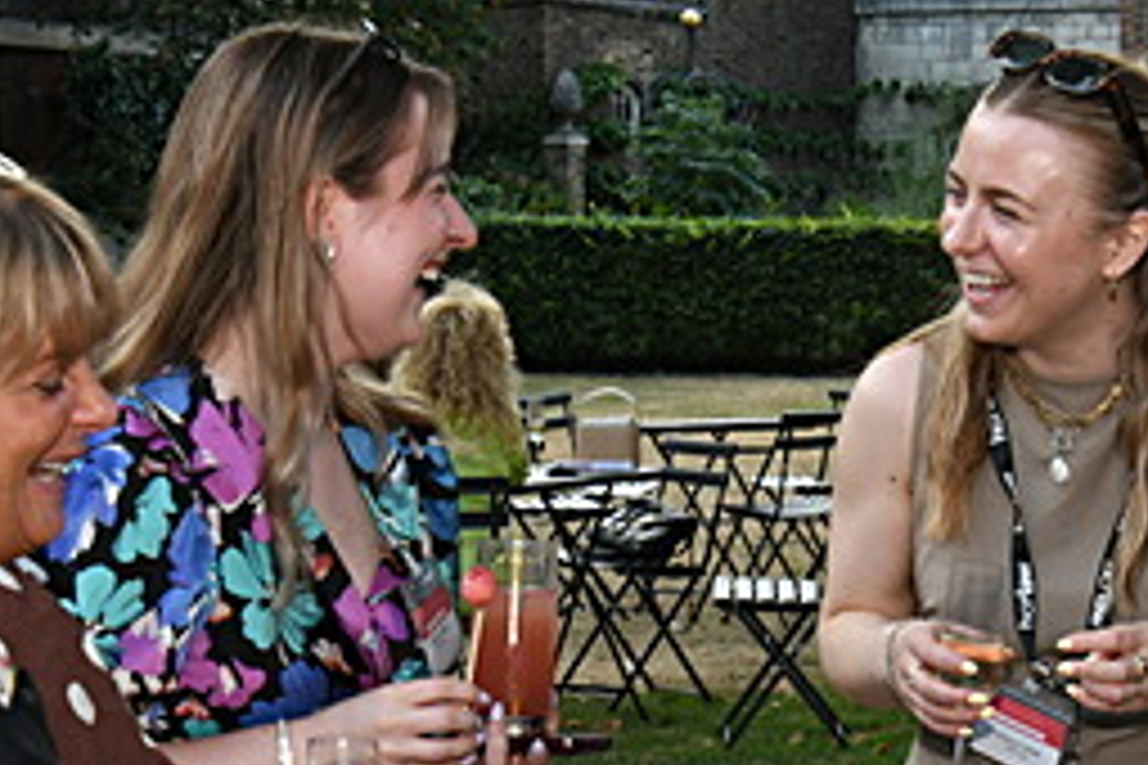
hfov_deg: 18.5
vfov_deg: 12.3
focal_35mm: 110
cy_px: 731
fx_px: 3508
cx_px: 855
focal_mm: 35
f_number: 8
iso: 400
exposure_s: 1/40
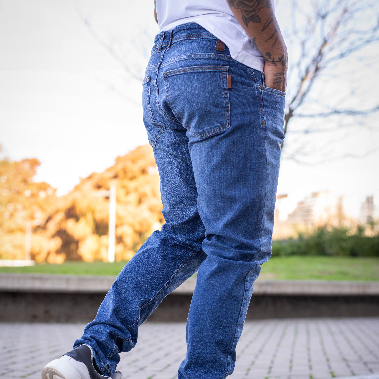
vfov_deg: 26.8
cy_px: 232
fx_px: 793
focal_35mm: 64
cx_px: 189
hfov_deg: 26.9
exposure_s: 1/320
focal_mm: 50
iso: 160
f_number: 3.2
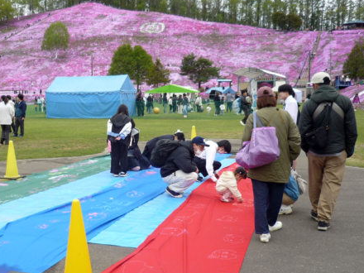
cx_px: 134
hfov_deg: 41.7
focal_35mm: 45
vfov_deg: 32.2
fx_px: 473
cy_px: 141
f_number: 2.8
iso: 100
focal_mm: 5.5
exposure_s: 1/500
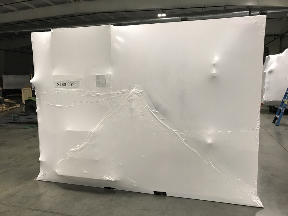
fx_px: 233
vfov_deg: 49.7
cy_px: 108
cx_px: 144
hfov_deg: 63.4
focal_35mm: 28
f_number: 1.8
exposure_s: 1/30
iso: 40
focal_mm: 3.99
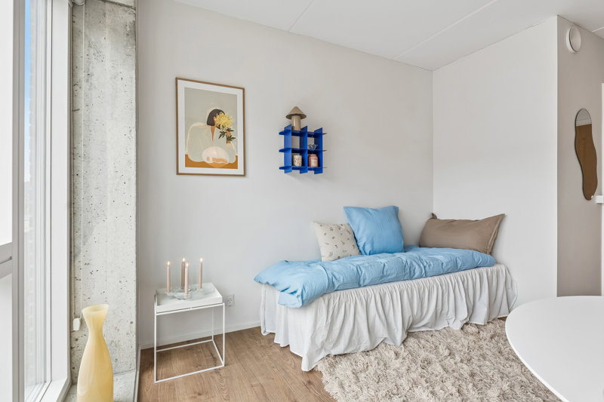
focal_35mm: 18
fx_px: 302
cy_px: 201
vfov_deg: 67.4
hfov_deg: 90.0
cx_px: 302
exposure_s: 1/20
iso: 200
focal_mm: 18
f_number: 8
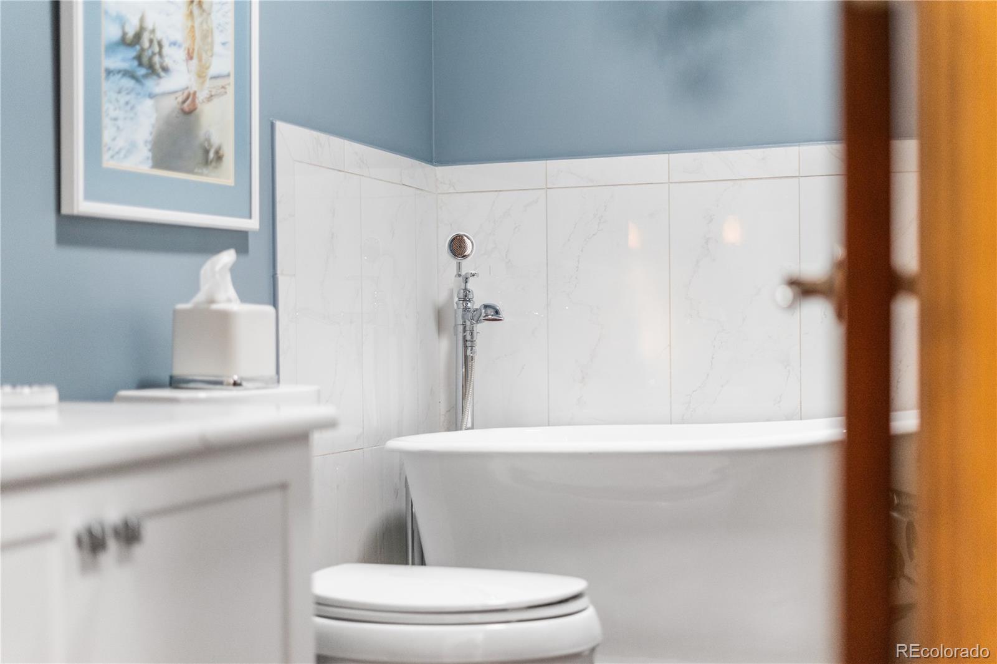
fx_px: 1384
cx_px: 498
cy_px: 332
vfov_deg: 27.0
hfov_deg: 39.6
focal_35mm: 50
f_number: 1.8
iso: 1600
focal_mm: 50
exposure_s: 1/320
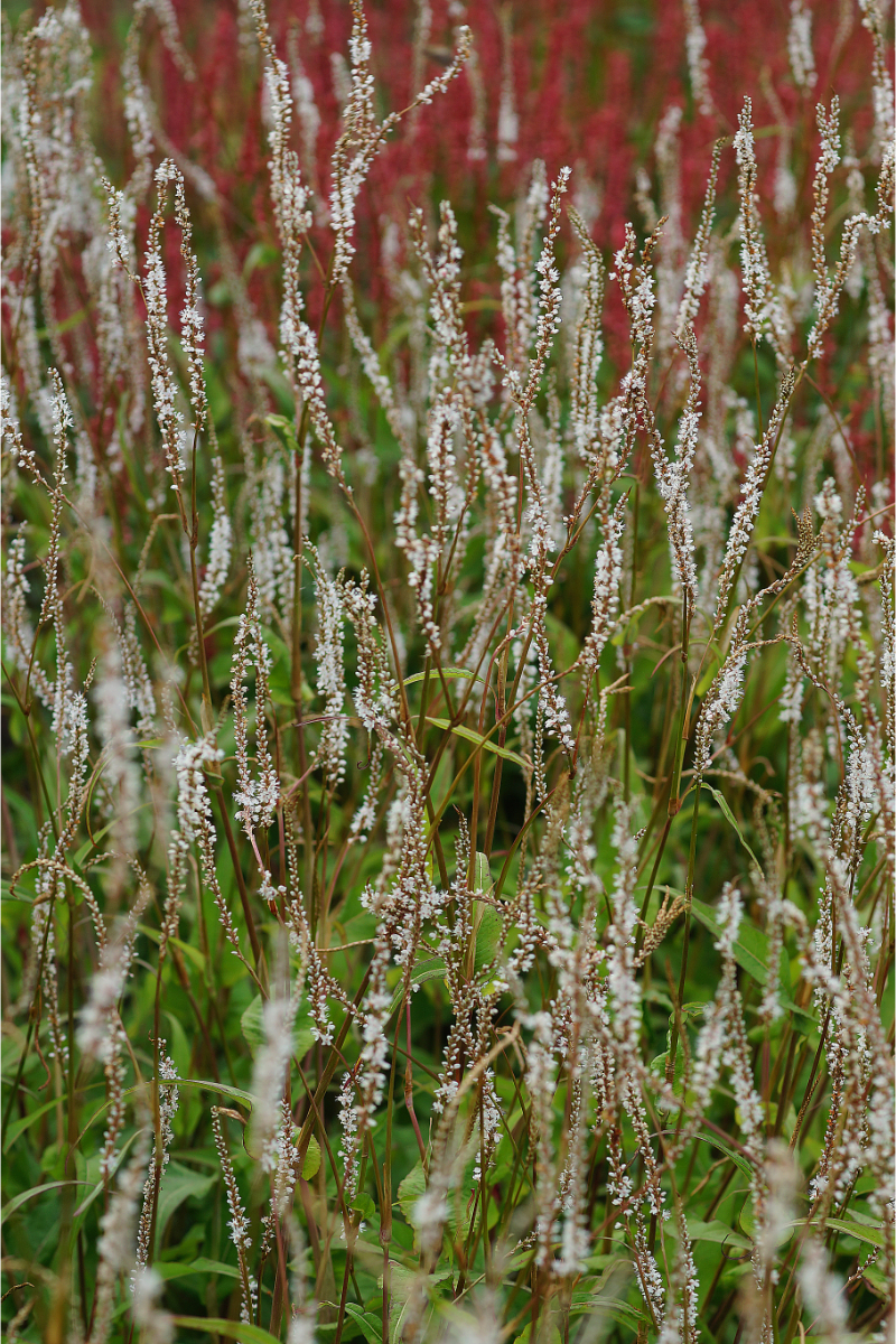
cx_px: 448
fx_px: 5600
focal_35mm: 150
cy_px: 672
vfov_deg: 13.7
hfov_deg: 9.1
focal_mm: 100
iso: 100
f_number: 5
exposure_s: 1/200
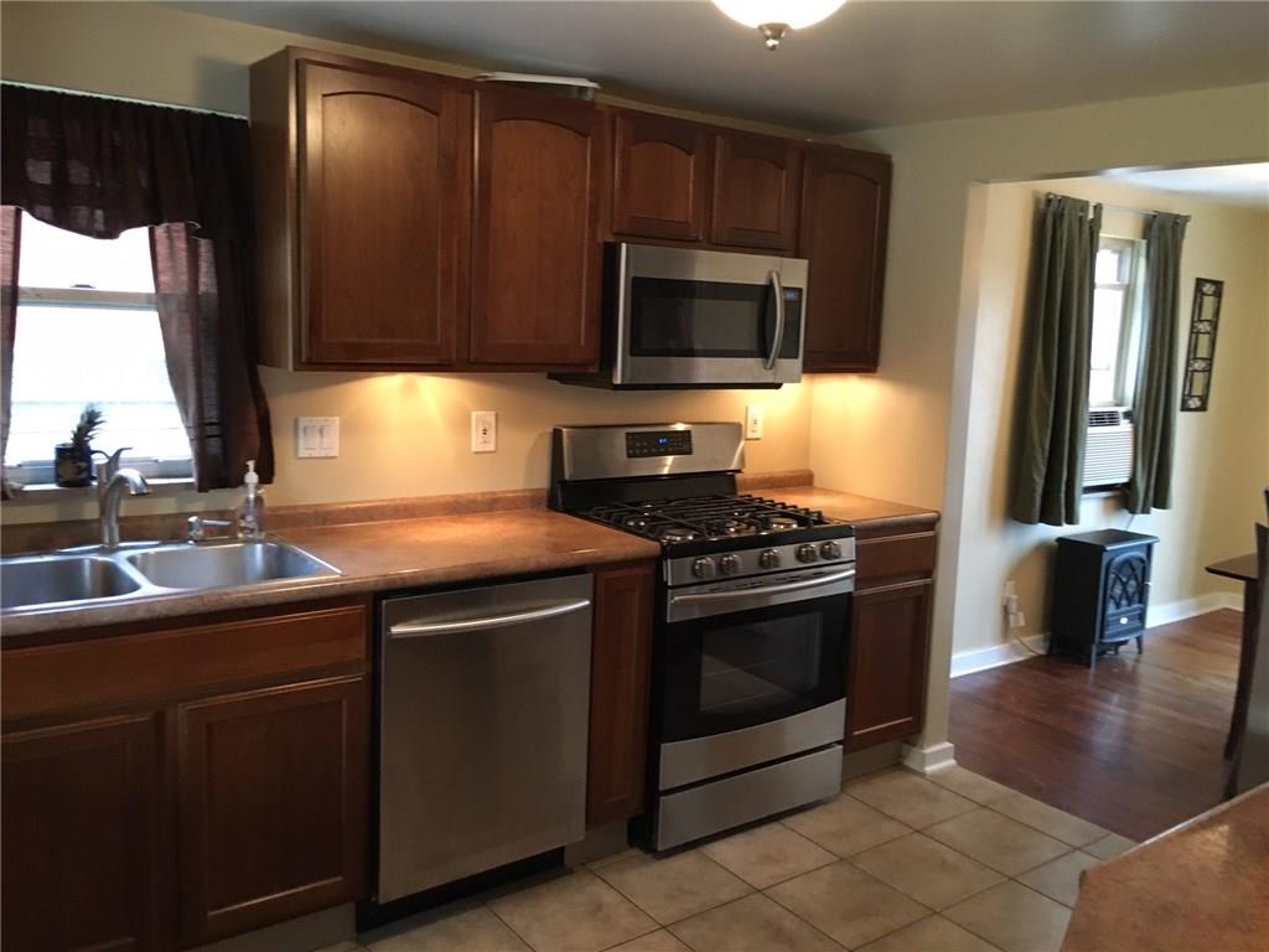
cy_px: 476
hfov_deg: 61.7
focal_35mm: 29
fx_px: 1063
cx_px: 634
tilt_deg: -8.4
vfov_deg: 48.2
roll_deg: -3.2
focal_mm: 4.15
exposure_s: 1/30
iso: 200
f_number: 2.2
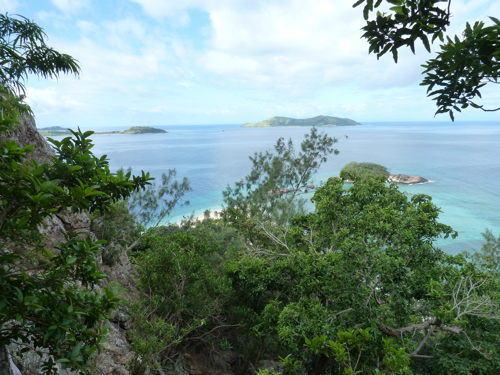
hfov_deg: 69.4
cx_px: 250
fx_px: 361
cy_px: 188
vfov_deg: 54.9
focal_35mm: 25
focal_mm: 4.1
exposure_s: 1/320
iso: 125
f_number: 4
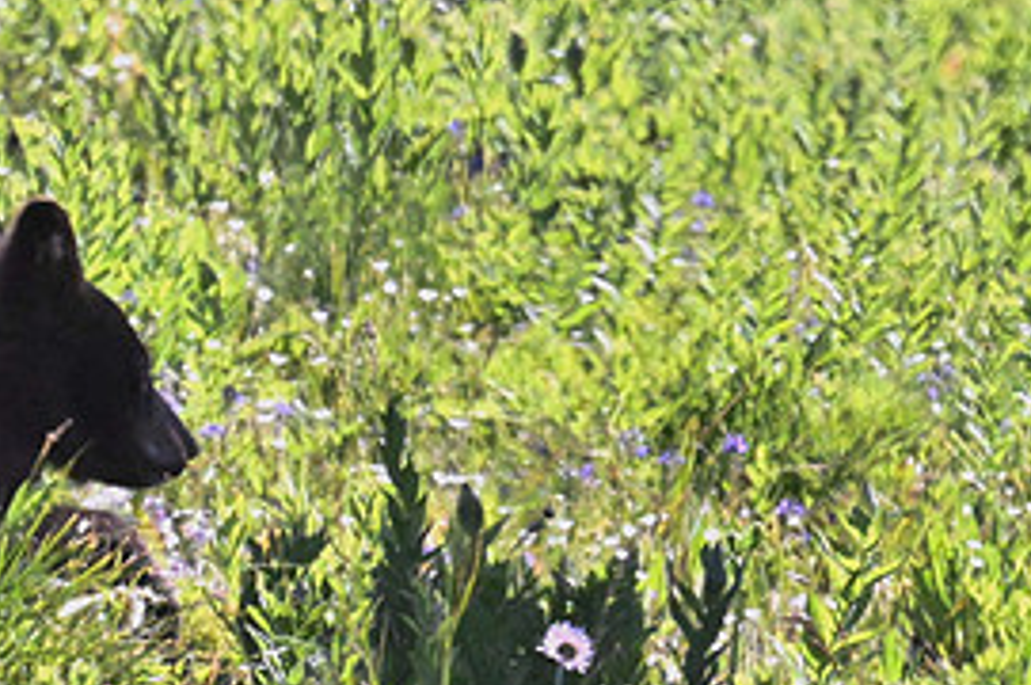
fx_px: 73570
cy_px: 529
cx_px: 552
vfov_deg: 0.5
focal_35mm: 2572
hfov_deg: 0.8
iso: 6400
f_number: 13
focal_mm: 1200
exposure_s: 1/3200
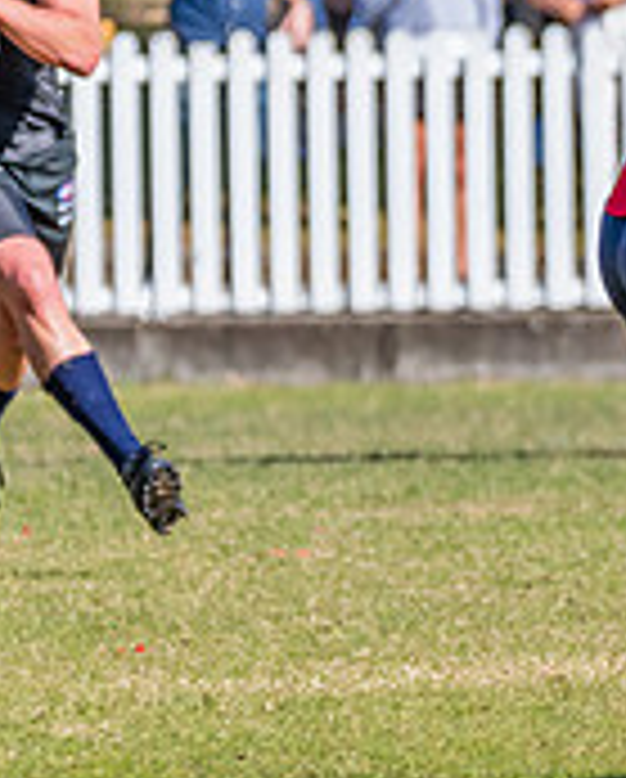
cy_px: 593
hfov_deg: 1.1
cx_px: 1310
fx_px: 31413
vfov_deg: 1.4
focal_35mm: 1360
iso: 800
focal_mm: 320
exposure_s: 1/1600
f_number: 9
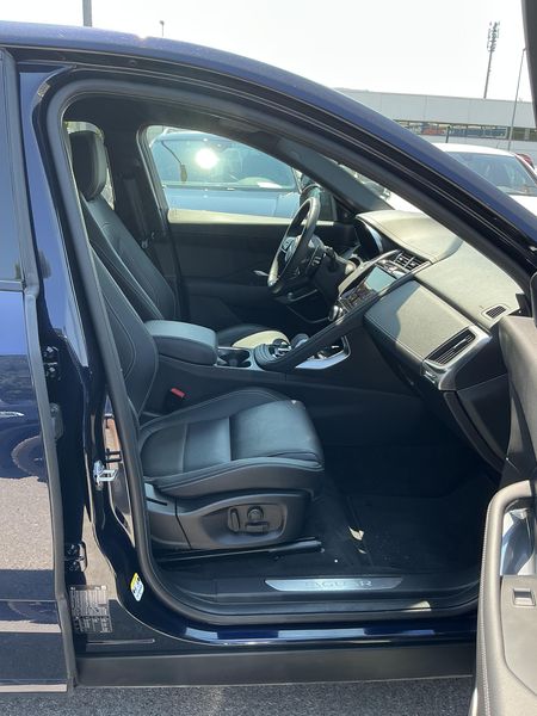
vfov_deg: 63.4
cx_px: 268
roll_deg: -3.5
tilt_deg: -19.7
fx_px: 579
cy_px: 358
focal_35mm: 28
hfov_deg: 49.7
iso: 20
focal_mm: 3
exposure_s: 1/183
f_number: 1.8
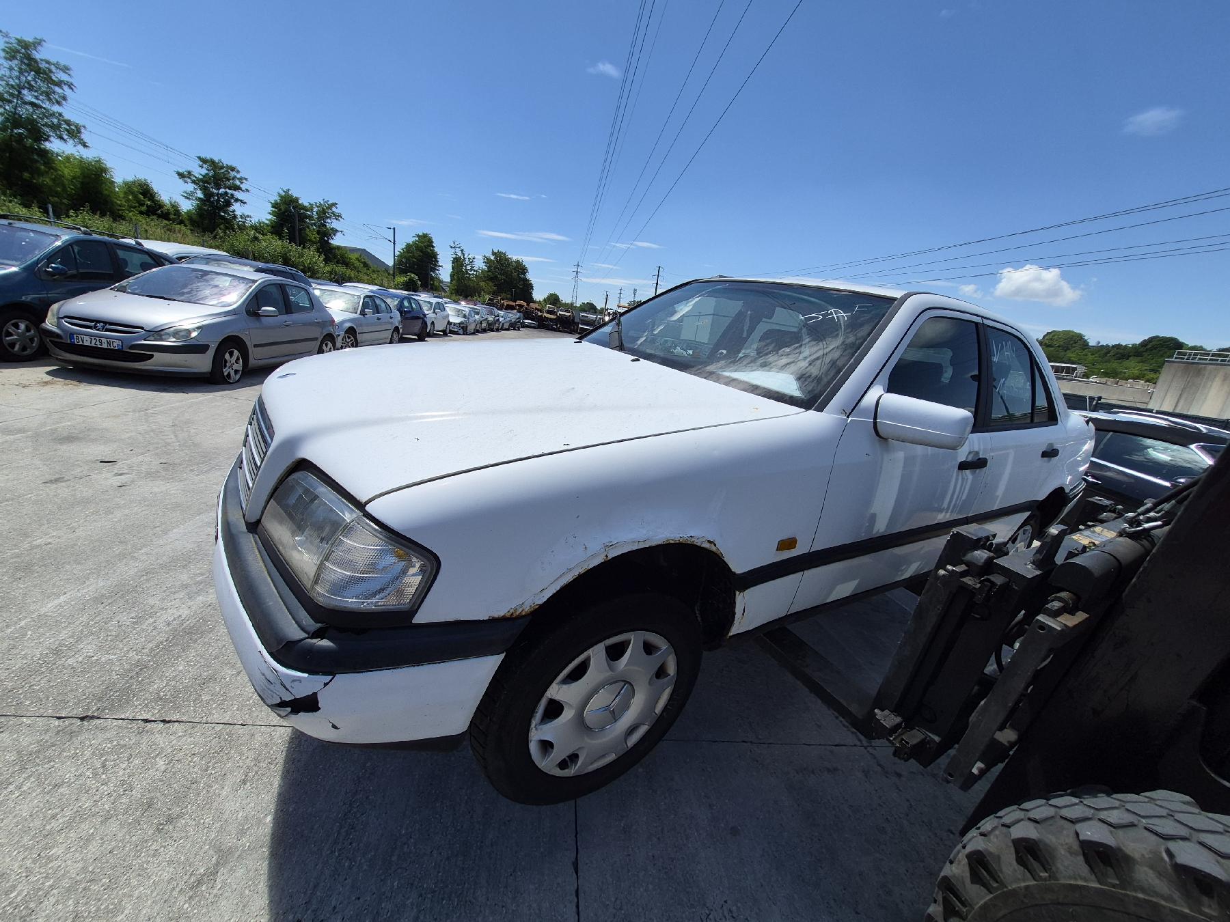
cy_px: 461
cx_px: 615
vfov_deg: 89.9
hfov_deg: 106.2
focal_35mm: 13
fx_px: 462
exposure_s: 1/2500
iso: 40
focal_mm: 1.74
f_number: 2.2
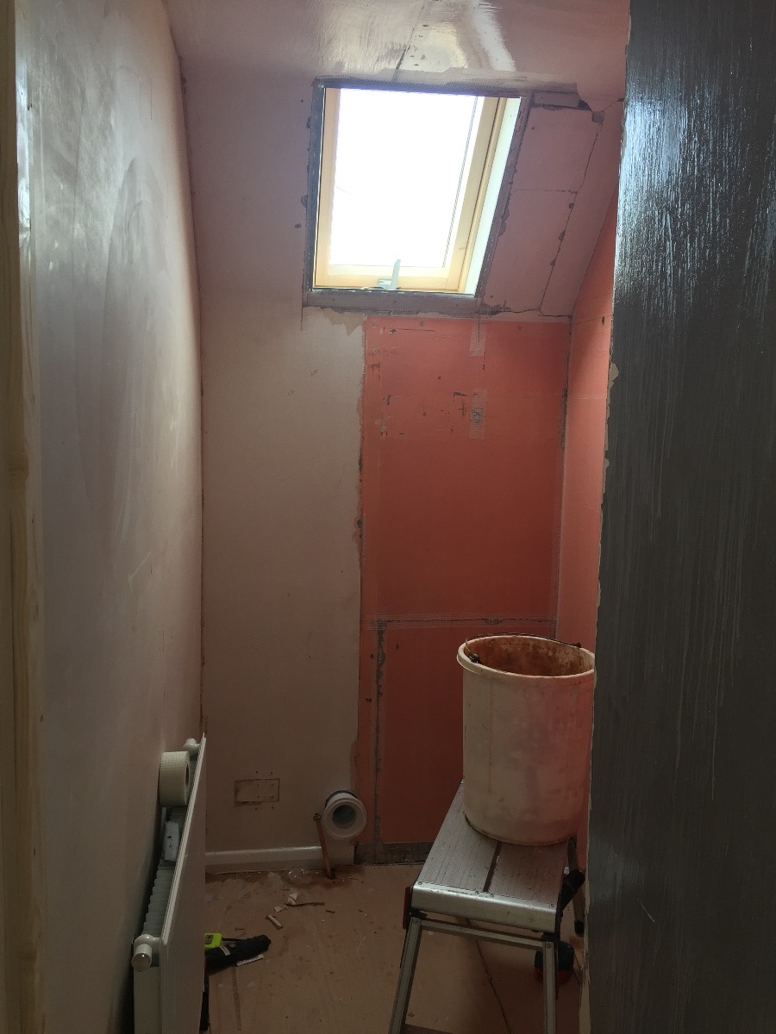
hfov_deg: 48.2
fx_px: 867
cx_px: 388
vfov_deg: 61.7
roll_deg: -1.0
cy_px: 517
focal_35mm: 29
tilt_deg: -7.1
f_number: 2.2
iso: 40
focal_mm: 4.15
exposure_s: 1/50
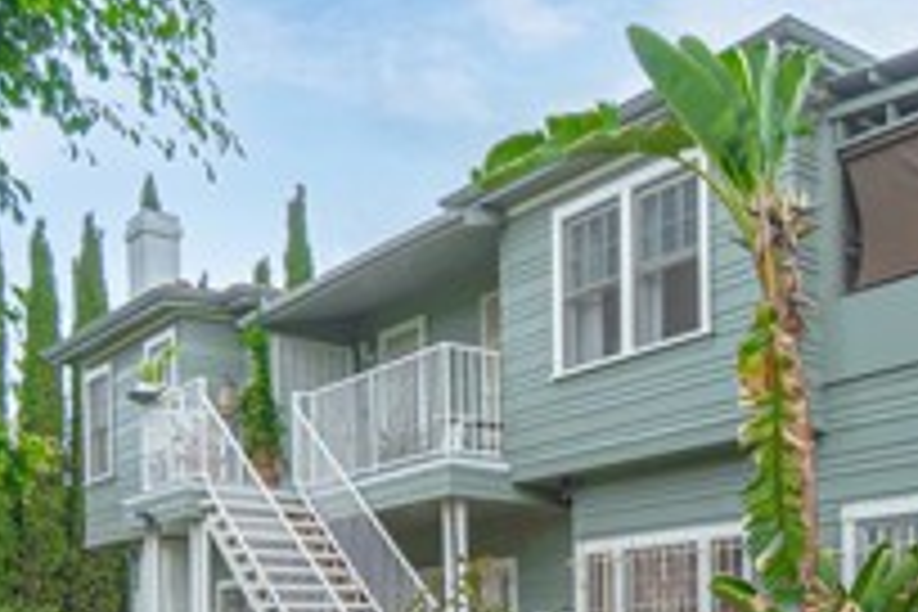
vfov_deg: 26.5
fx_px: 1198
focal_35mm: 47
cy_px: 662
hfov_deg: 37.5
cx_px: 918
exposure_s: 1/125
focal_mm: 10
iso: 160
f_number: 7.1
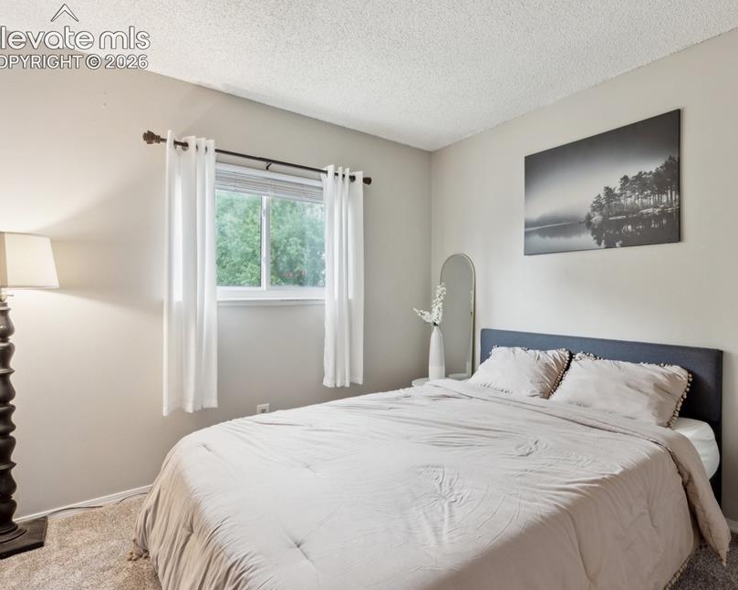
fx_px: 415
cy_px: 299
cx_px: 439
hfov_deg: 82.4
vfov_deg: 70.8
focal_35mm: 19
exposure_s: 2
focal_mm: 16
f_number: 9
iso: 100
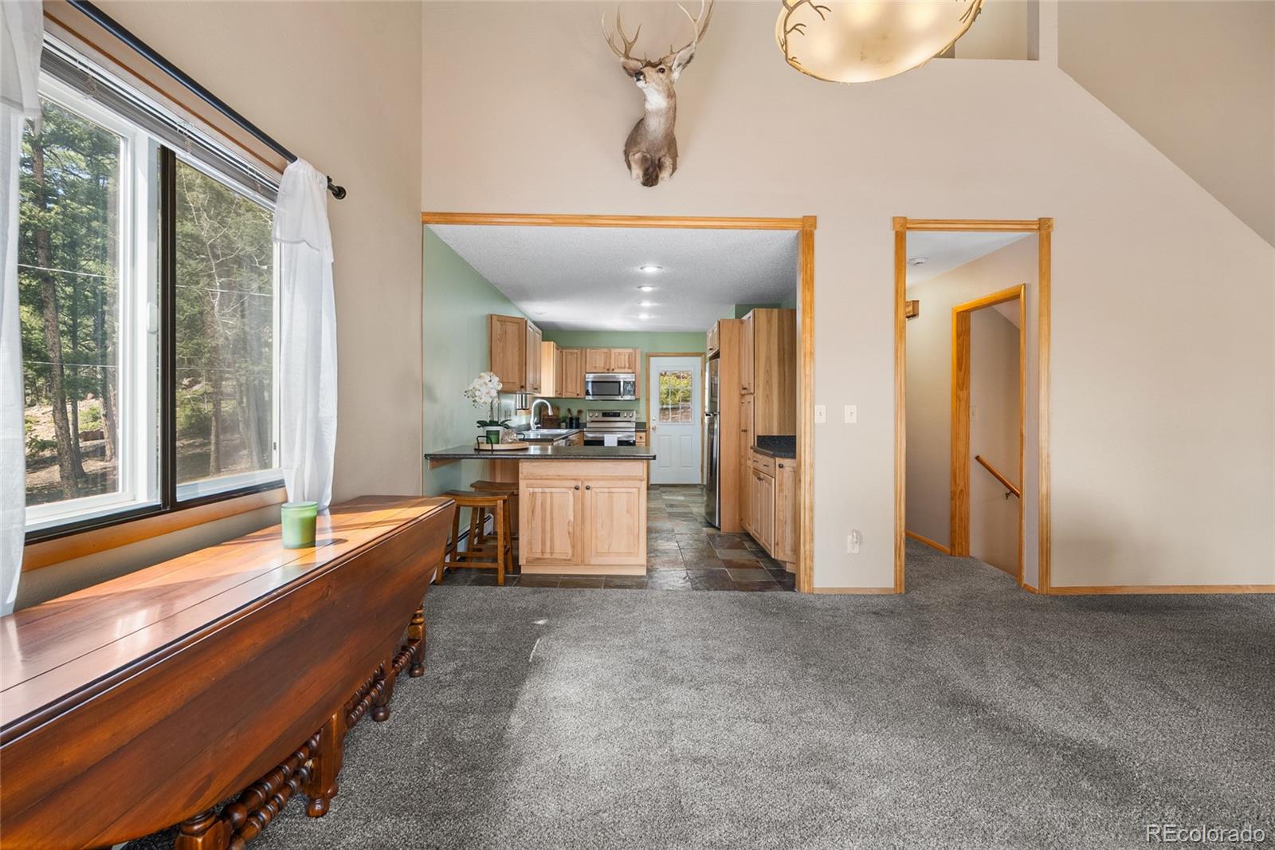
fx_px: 567
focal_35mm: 16
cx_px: 638
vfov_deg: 73.7
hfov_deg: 96.7
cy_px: 425
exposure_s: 1/125
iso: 200
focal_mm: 16
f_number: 8
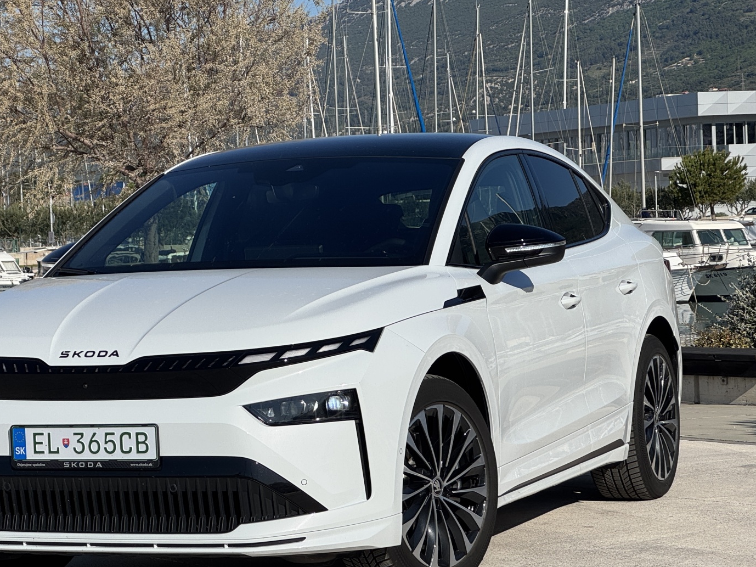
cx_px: 291
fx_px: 2380
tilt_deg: -1.8
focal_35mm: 109
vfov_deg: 13.6
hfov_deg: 18.0
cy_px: 327
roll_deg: +2.8
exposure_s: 1/2222
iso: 32
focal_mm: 9
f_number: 2.8
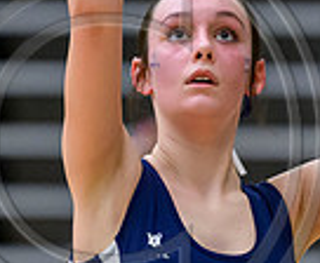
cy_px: 134
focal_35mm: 951
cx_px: 245
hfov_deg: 2.0
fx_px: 9111
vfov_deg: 1.7
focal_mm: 200
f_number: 2.8
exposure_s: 1/1000
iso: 6400
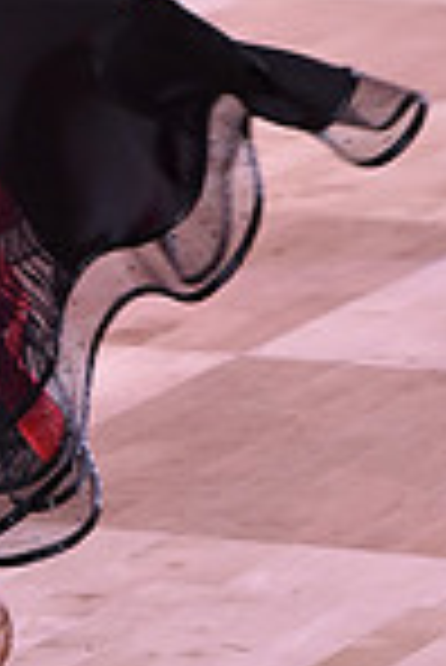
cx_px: -313
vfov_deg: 4.4
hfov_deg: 2.9
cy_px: -261
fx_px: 8713
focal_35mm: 470
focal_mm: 120
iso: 2000
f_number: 5.6
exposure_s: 1/250
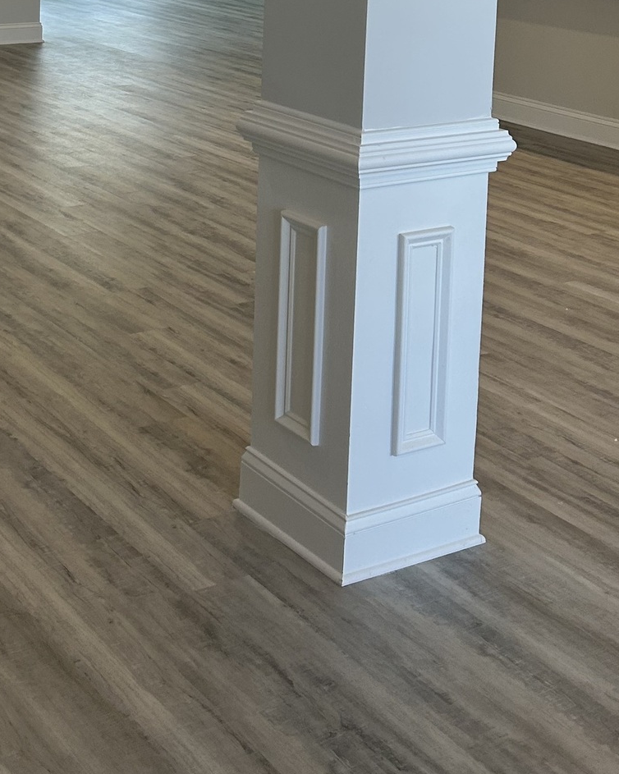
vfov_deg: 28.7
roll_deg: -3.0
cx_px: 150
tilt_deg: -3.7
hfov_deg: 24.3
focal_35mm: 62
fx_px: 1420
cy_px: 15
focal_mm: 5.7
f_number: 1.5
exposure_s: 1/120
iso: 80
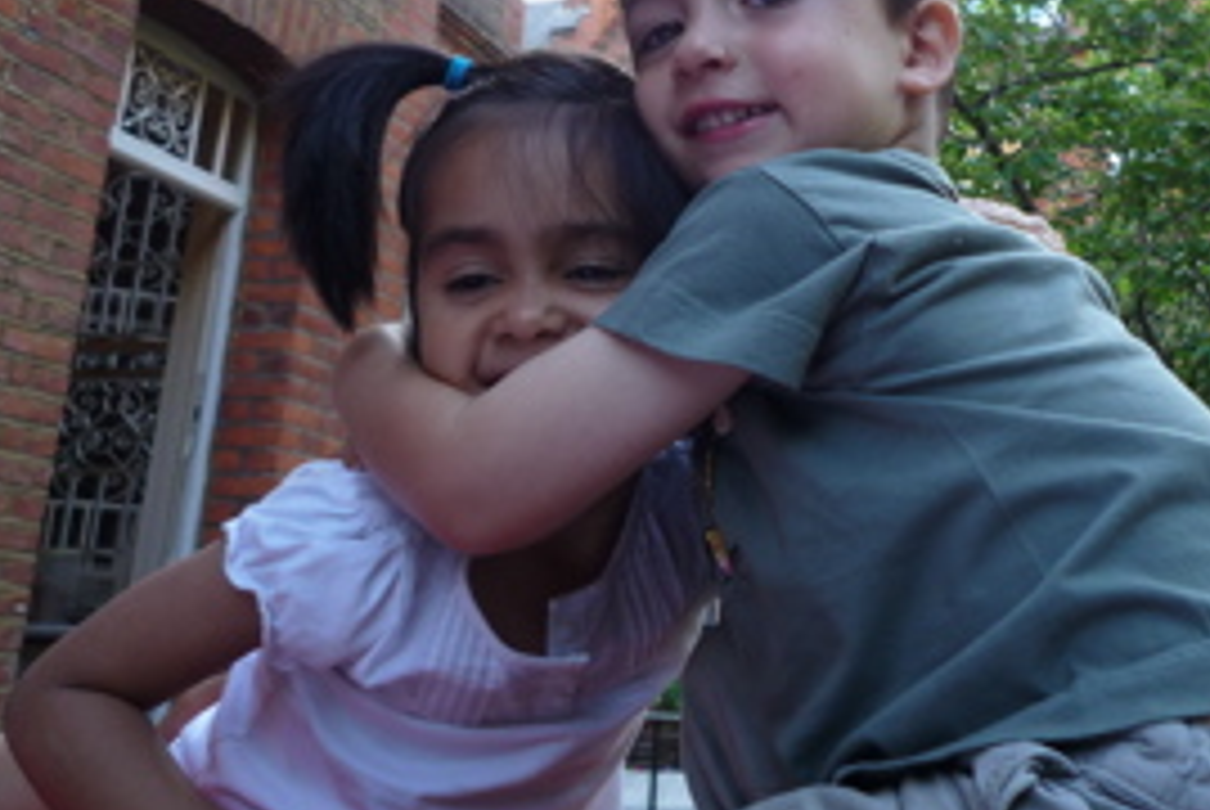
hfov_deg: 46.0
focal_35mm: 41
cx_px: 879
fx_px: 1380
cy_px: 256
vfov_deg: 32.4
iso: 100
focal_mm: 4.4
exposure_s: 1/80
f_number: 2.8
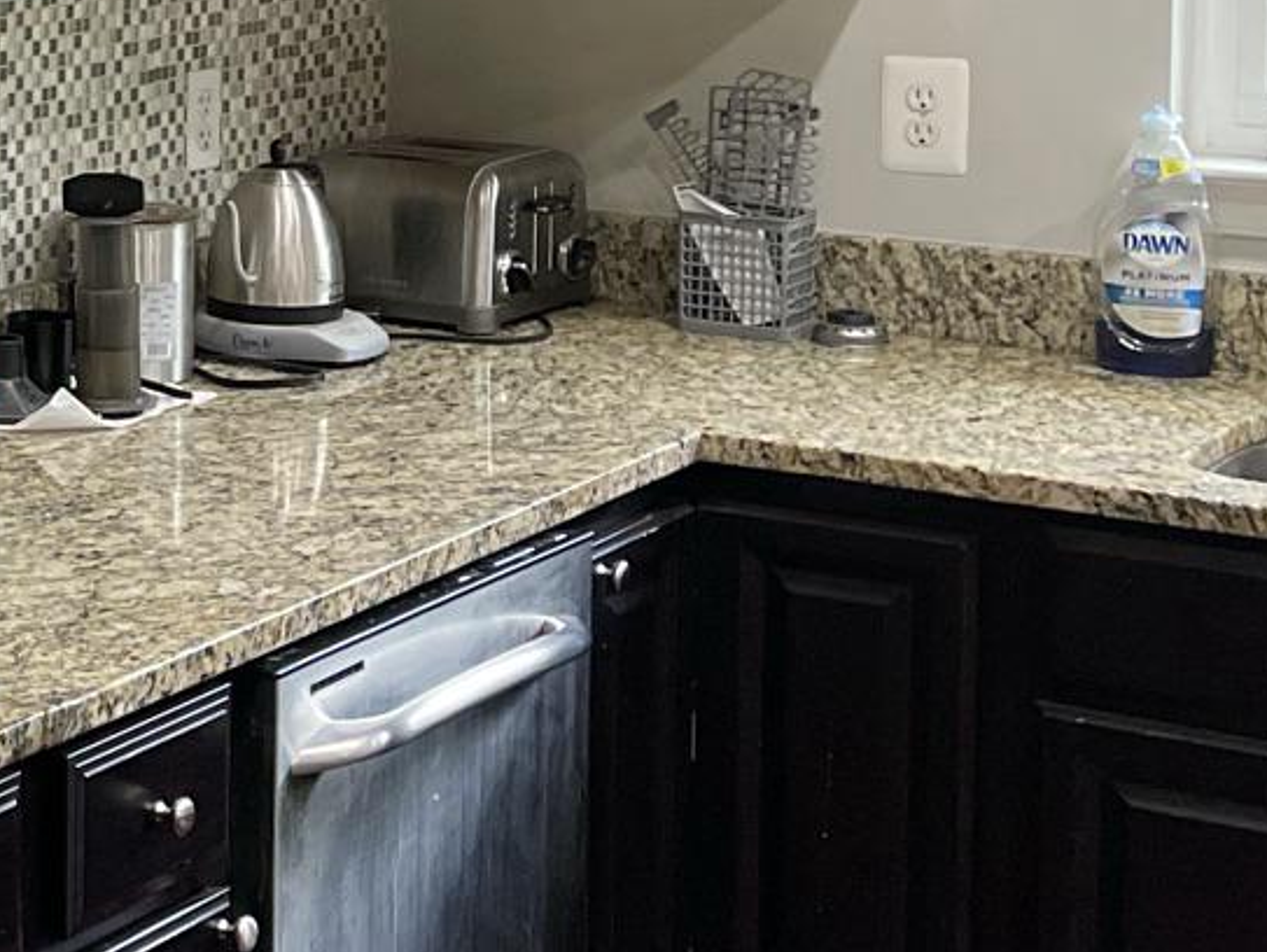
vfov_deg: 14.9
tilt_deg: -7.3
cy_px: 37
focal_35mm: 98
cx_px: -735
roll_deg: +0.6
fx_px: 3589
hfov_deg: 17.6
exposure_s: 1/60
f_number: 1.6
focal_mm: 5.1
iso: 500
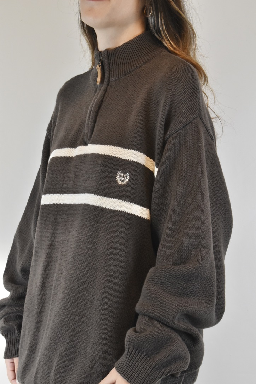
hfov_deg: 16.6
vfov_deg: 24.6
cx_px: 128
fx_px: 880
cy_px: 192
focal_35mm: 82
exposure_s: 1/40
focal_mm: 55
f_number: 16
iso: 1600
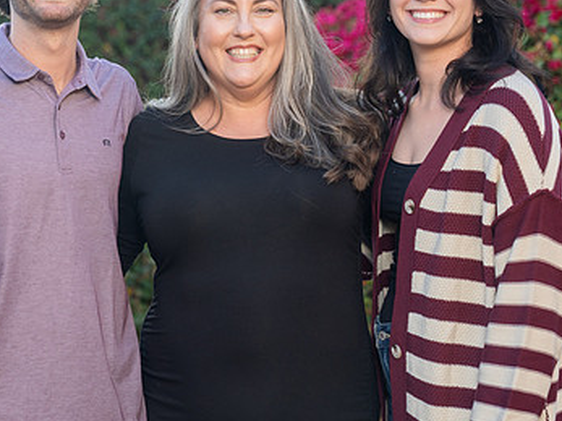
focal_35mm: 127
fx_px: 2061
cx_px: 178
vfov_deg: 11.6
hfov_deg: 15.5
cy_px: 113
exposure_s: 1/200
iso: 250
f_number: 4
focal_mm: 79
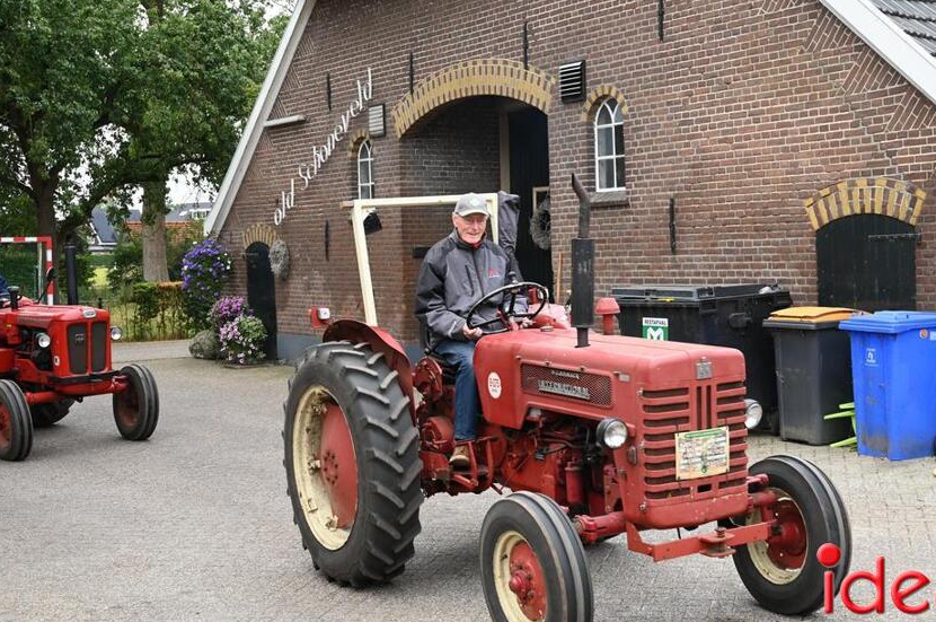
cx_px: 528
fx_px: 1428
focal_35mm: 55
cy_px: 297
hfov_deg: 36.2
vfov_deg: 24.5
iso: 640
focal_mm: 46
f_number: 9
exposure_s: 1/250
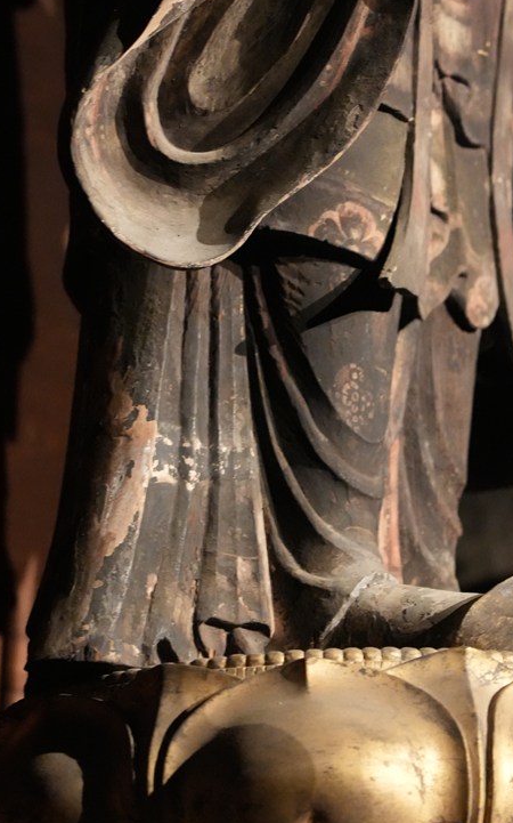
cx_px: 339
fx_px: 3404
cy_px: 334
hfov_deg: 8.6
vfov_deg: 13.8
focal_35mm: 152
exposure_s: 1/60
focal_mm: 105
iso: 12800
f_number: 4
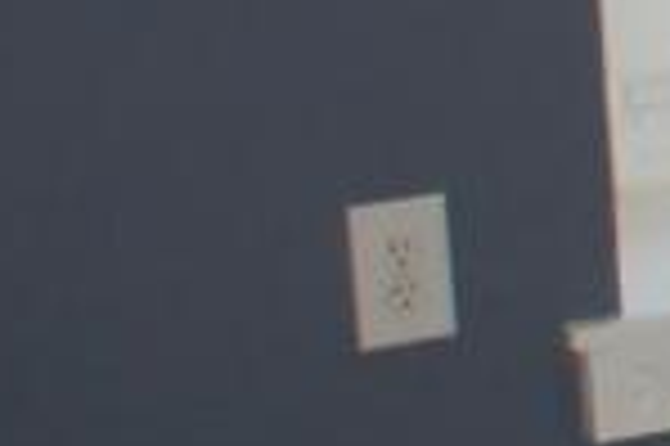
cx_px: 2251
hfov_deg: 7.4
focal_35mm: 233
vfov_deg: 5.7
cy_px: -545
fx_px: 4332
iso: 400
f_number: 3.8
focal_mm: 20
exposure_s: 1/80
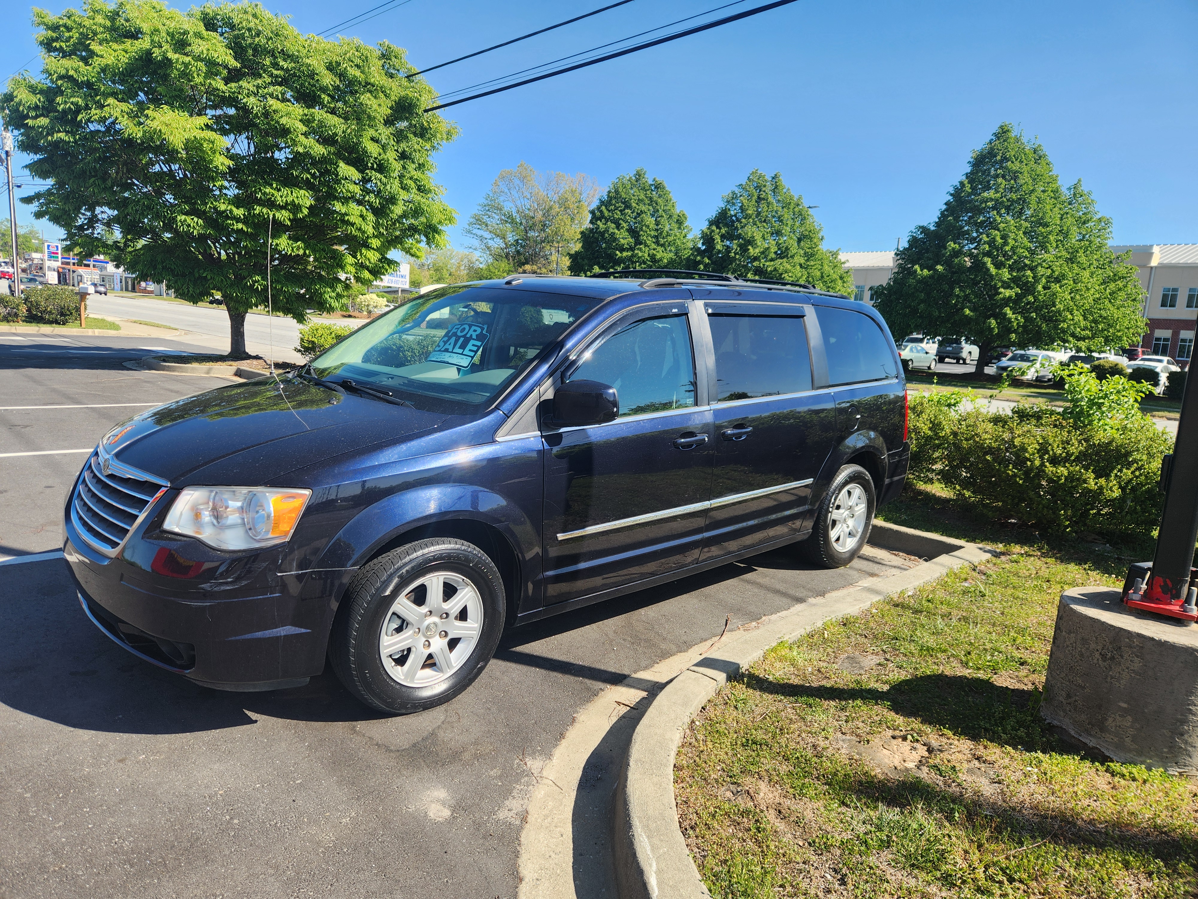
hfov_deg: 73.9
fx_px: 796
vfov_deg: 58.9
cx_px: 599
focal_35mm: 23
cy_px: 450
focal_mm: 5.4
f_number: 1.8
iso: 20
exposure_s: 1/740
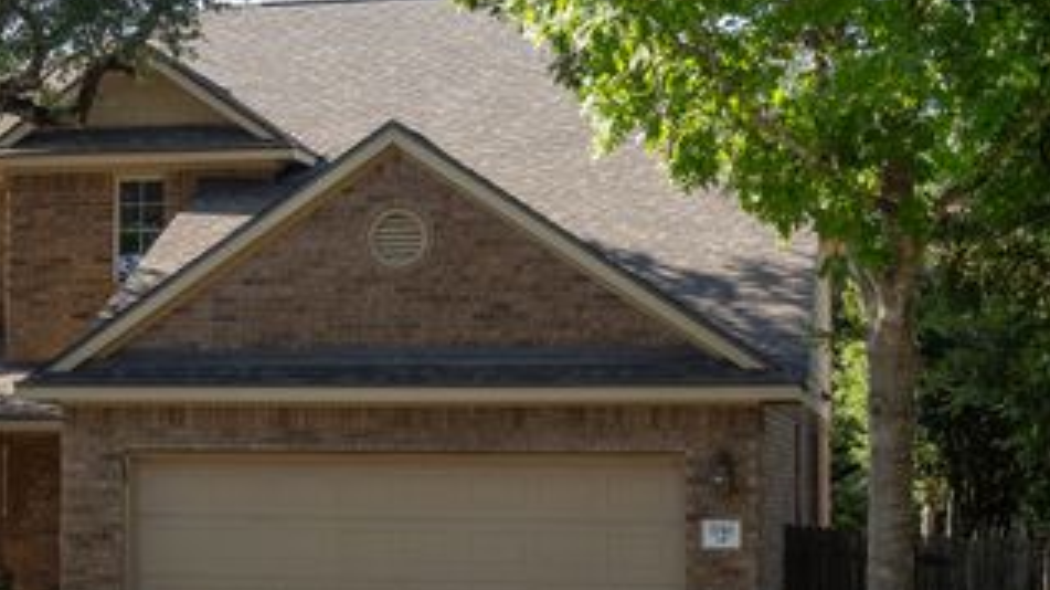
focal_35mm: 86
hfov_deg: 24.4
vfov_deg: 14.0
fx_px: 2393
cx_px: 242
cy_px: 409
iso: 200
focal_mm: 25
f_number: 5.6
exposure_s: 1/320
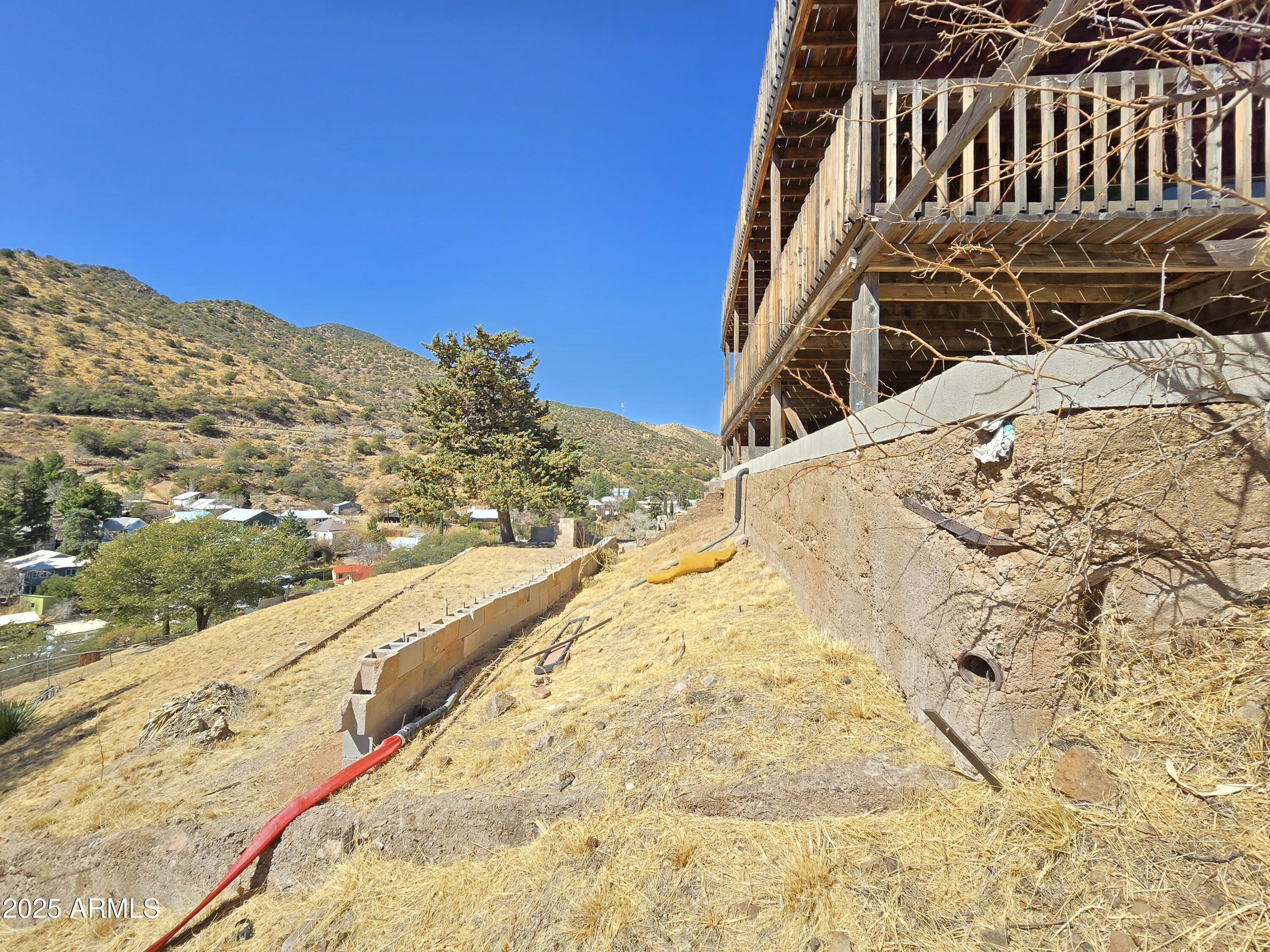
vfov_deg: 89.9
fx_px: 477
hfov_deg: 106.2
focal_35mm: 13
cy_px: 476
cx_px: 635
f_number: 2.2
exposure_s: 1/1228
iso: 50
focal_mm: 2.2
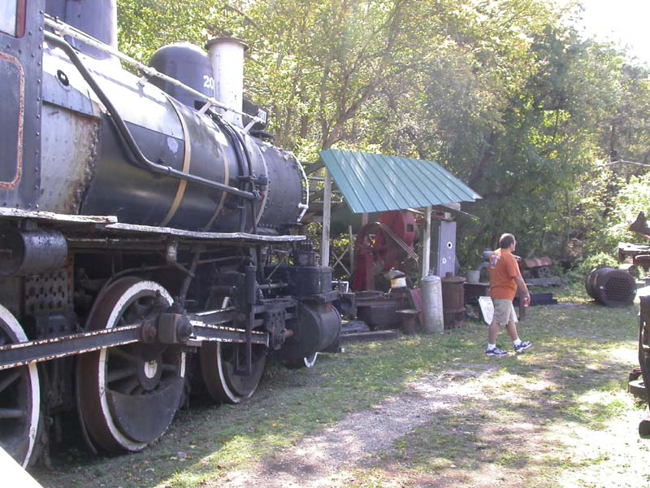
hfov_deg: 49.0
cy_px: 244
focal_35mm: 38
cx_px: 325
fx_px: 714
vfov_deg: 37.7
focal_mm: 7.85
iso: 100
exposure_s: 1/107
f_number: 3.7
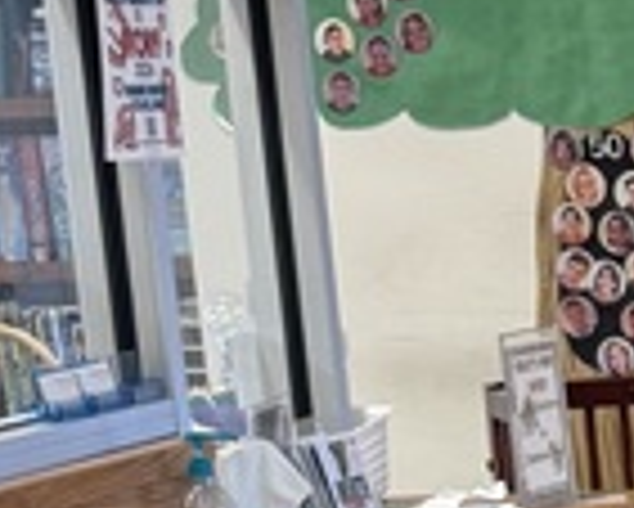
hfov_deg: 10.3
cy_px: 917
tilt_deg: -14.3
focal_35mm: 170
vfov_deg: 8.7
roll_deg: +0.8
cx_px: 1326
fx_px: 3192
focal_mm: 6.76
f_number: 1.78
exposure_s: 1/120
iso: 125
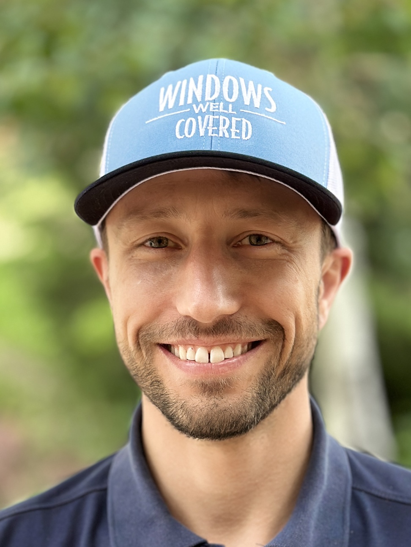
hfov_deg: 30.3
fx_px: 760
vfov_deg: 39.7
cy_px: 274
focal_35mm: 48
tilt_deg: -6.3
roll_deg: -0.3
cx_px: 206
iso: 80
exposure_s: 1/212
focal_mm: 6.86
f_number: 1.78
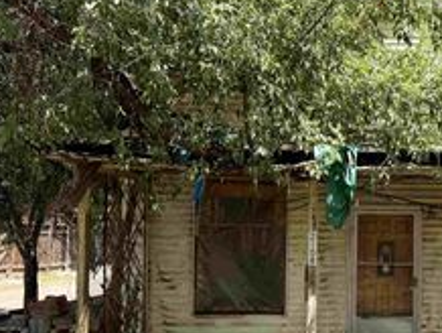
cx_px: 430
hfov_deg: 32.4
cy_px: 194
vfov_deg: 26.6
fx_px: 703
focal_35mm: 55
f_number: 1.78
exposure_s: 1/1727
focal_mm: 6.76
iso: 100
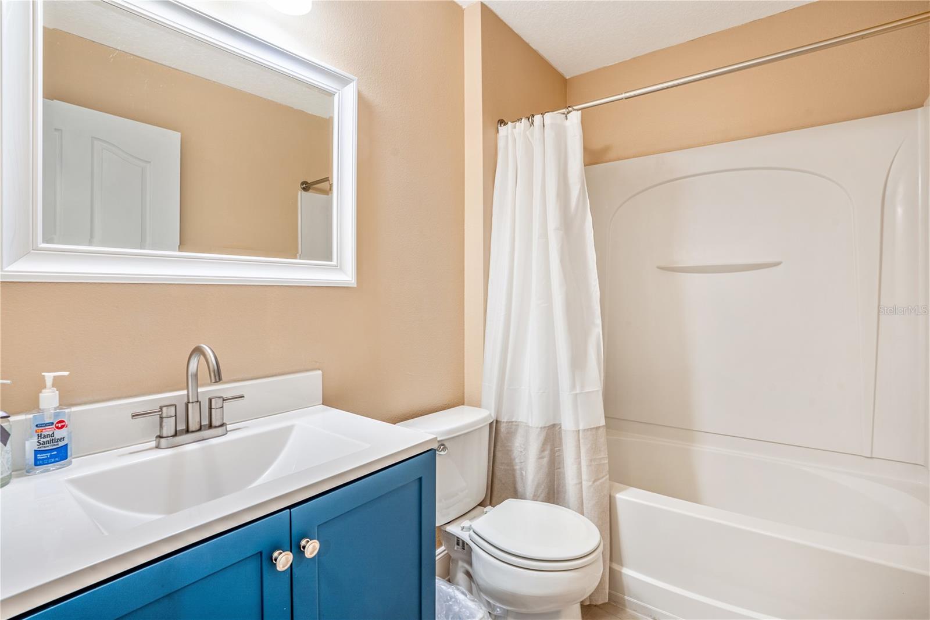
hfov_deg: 96.7
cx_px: 465
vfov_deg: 73.7
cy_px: 310
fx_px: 413
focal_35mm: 16
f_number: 9
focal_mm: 16
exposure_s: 1/10
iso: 100
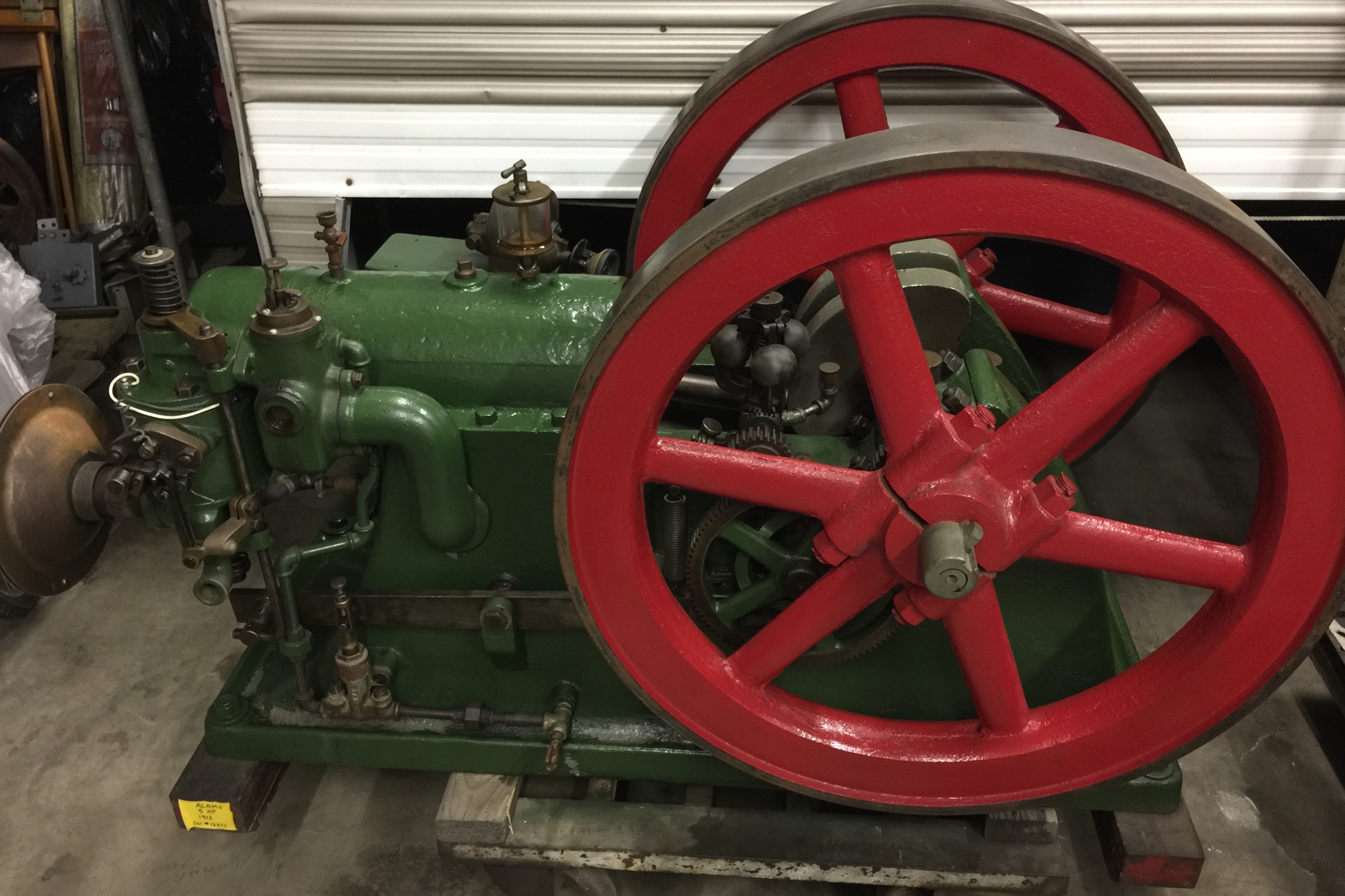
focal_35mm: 31
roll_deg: -0.8
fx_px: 1158
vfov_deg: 42.3
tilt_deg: -31.3
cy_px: 438
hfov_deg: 60.3
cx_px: 686
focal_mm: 4.15
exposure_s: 1/4
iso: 64
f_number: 2.2
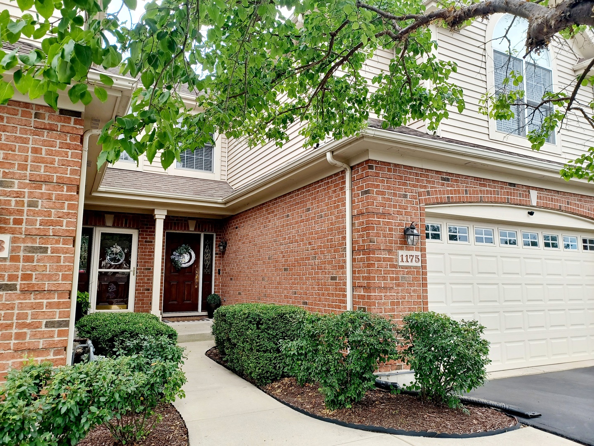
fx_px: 429
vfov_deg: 54.9
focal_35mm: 25
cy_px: 223
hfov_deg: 69.4
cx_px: 297
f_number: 1.8
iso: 40
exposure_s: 1/120
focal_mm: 4.6
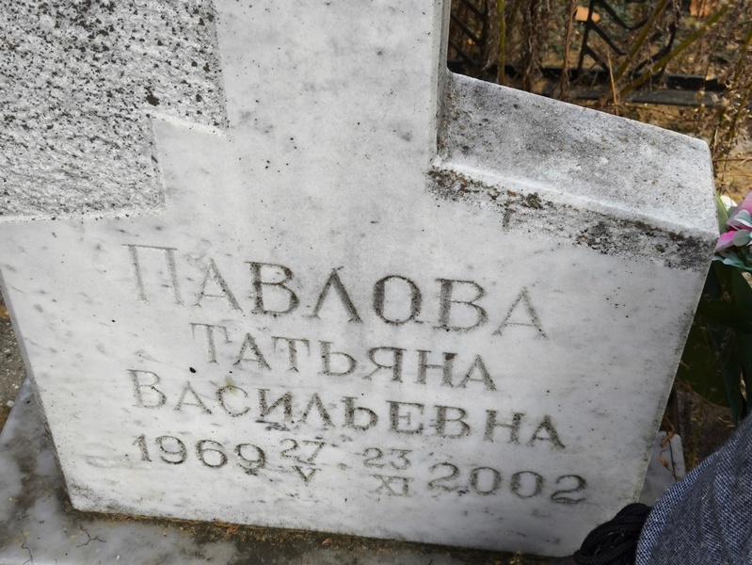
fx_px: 1087
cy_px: 282
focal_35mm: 50
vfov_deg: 29.1
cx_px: 376
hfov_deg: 38.2
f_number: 1.7
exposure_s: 1/189
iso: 50
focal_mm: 4.71
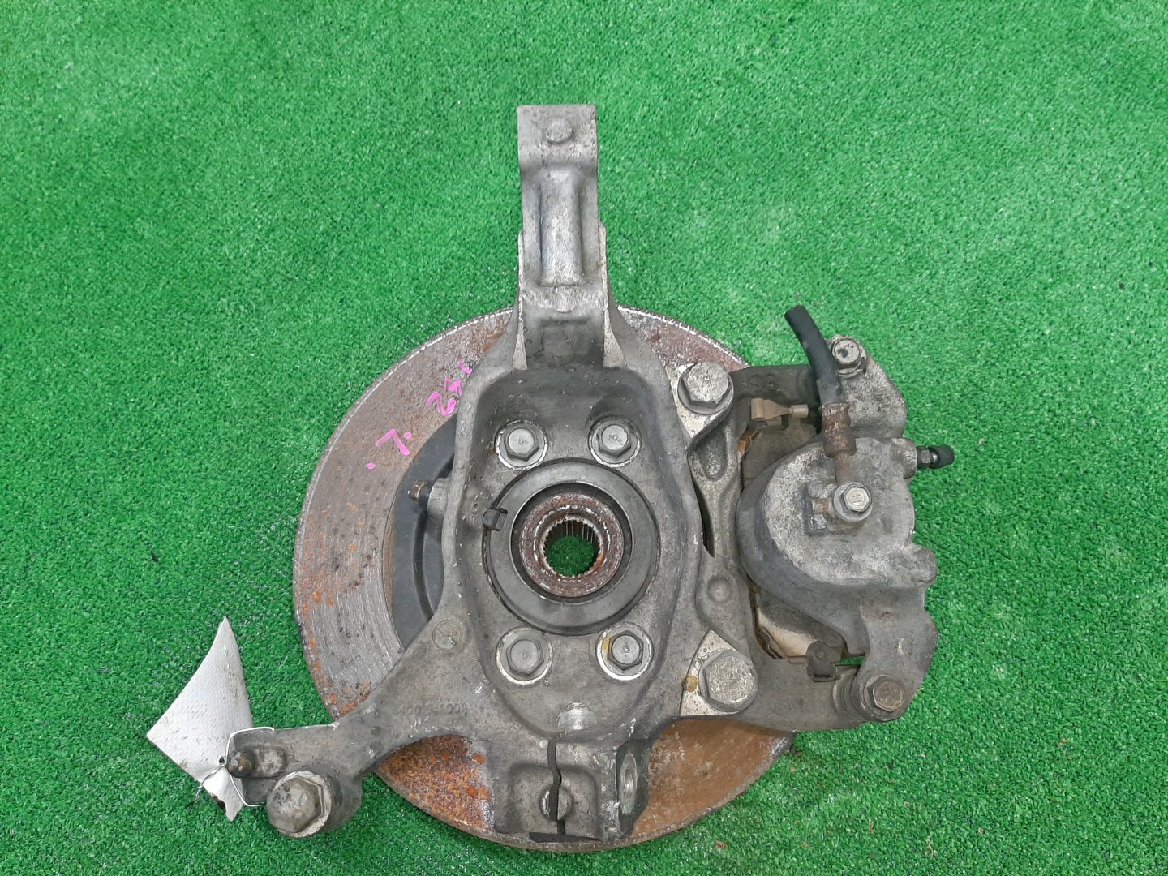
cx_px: 584
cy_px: 438
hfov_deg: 67.3
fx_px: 877
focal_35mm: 26
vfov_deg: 53.1
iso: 222
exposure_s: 1/50
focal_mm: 3.93
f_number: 1.7
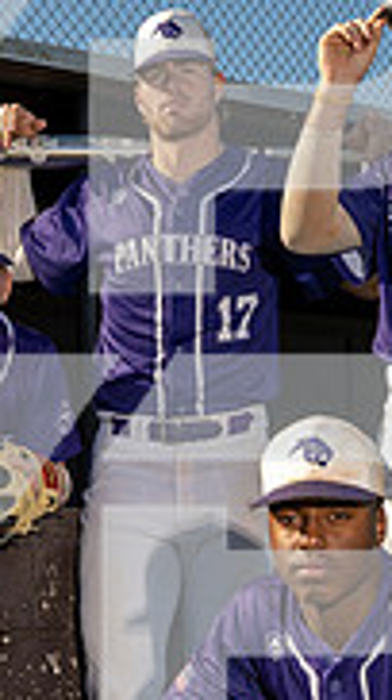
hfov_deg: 10.3
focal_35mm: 117
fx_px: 2168
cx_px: 27
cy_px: 560
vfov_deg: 18.2
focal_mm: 35
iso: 64
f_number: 7.1
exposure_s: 1/250
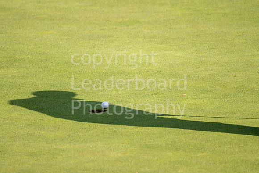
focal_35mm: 450
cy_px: 86
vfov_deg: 3.1
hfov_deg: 4.6
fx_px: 3238
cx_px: 130
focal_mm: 300
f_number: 4
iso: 200
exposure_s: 1/1250
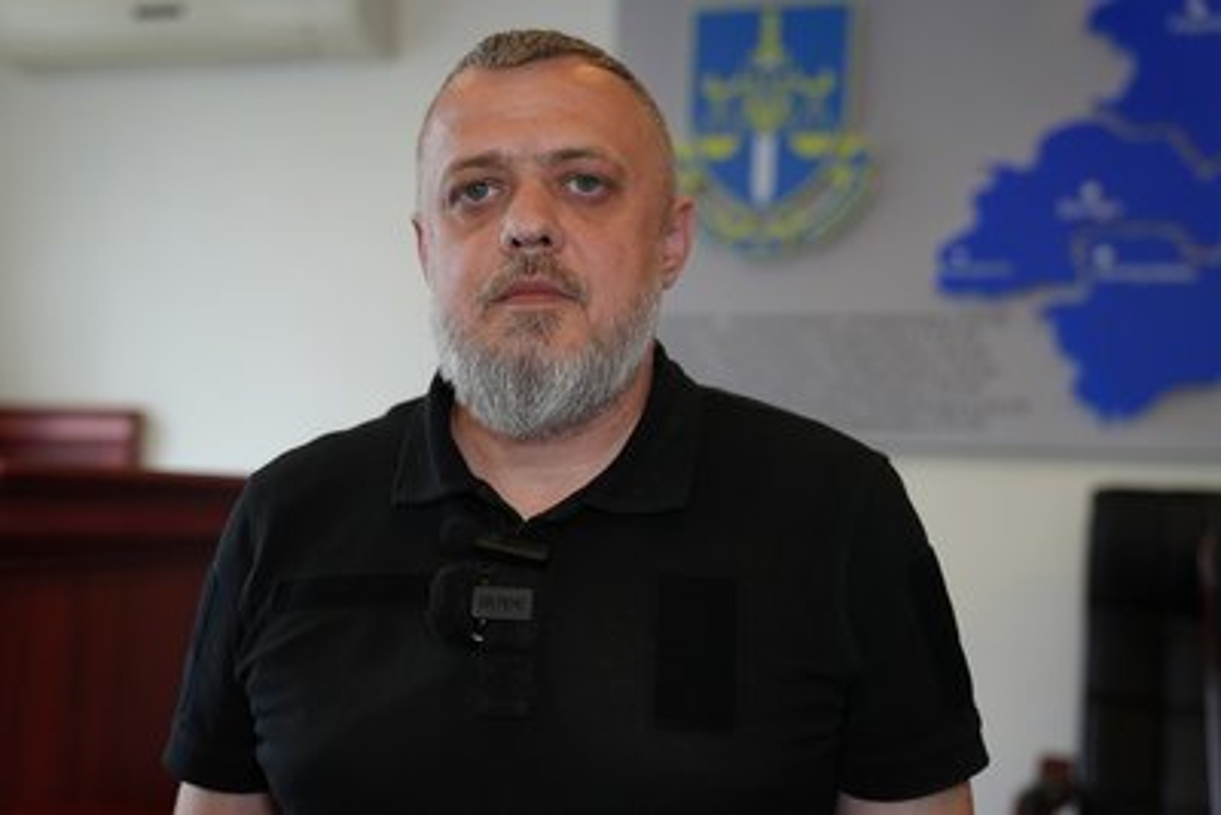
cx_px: 610
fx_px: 1527
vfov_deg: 29.9
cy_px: 408
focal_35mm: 45
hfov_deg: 43.6
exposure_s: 1/250
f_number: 2.8
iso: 800
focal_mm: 45
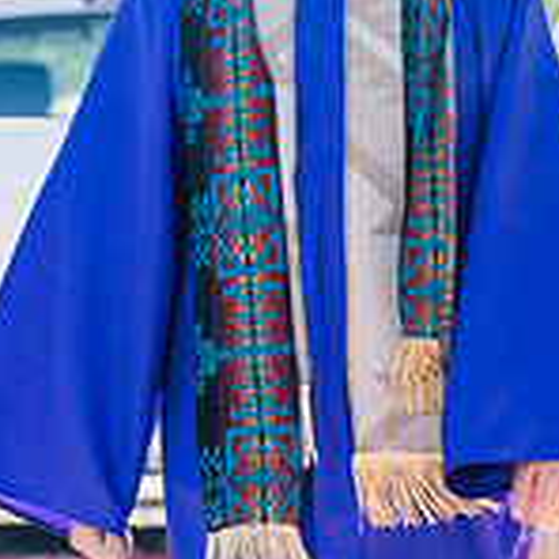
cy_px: 208
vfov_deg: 3.4
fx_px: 9427
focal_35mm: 516
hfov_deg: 3.4
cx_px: 370
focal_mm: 200
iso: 400
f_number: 8
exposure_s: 1/200
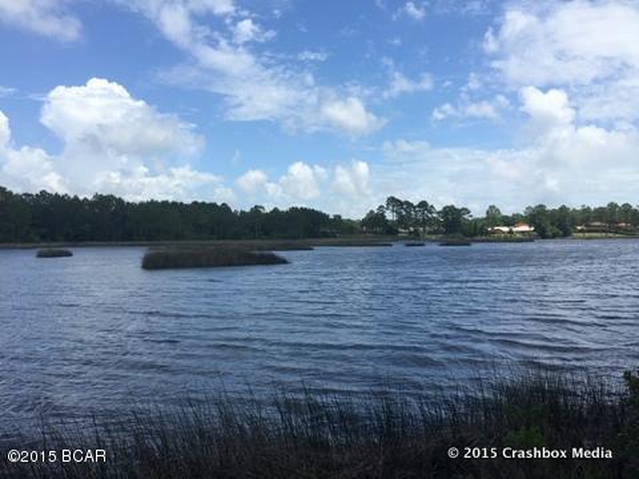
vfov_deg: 48.2
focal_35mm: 29
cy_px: 240
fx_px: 535
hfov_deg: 61.7
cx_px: 320
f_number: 2.2
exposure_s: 1/2475
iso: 32
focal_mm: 4.15
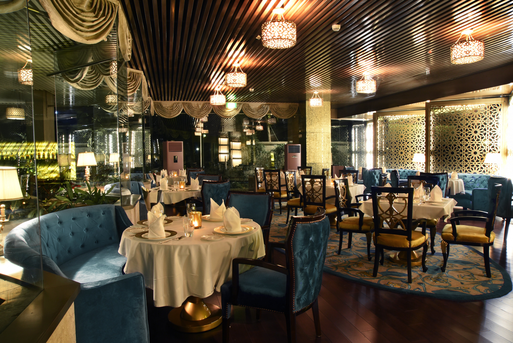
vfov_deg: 53.2
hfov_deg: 73.7
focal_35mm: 24
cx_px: 256
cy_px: 172
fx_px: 342
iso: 500
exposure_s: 15
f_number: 22
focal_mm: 24
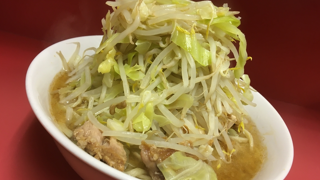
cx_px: 160
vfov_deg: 36.6
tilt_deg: -28.0
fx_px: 271
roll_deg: -19.5
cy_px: 97
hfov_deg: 61.0
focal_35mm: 32
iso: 100
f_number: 2.2
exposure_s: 1/33
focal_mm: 4.15
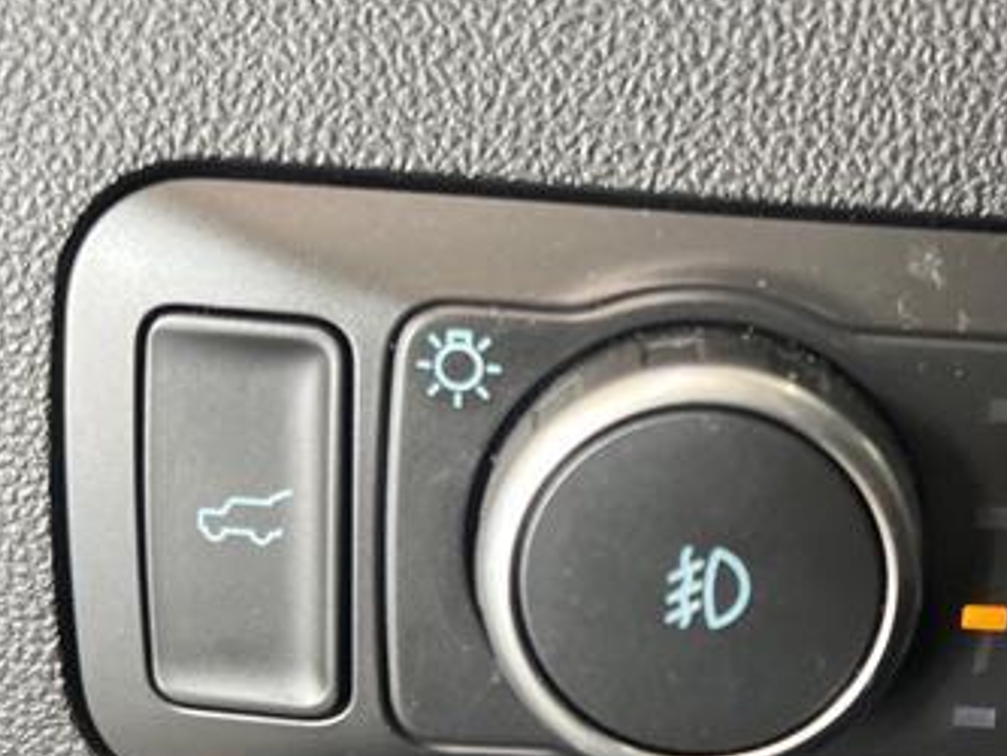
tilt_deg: -13.5
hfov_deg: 37.4
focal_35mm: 50
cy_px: 460
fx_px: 1455
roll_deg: -5.4
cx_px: 729
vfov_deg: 29.0
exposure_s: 1/40
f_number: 1.5
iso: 400
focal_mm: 5.7
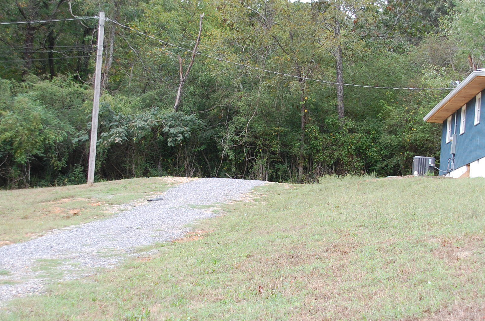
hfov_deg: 28.5
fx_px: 955
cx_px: 281
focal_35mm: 71
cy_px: 160
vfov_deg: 19.1
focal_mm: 32
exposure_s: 1/160
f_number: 6.3
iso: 200
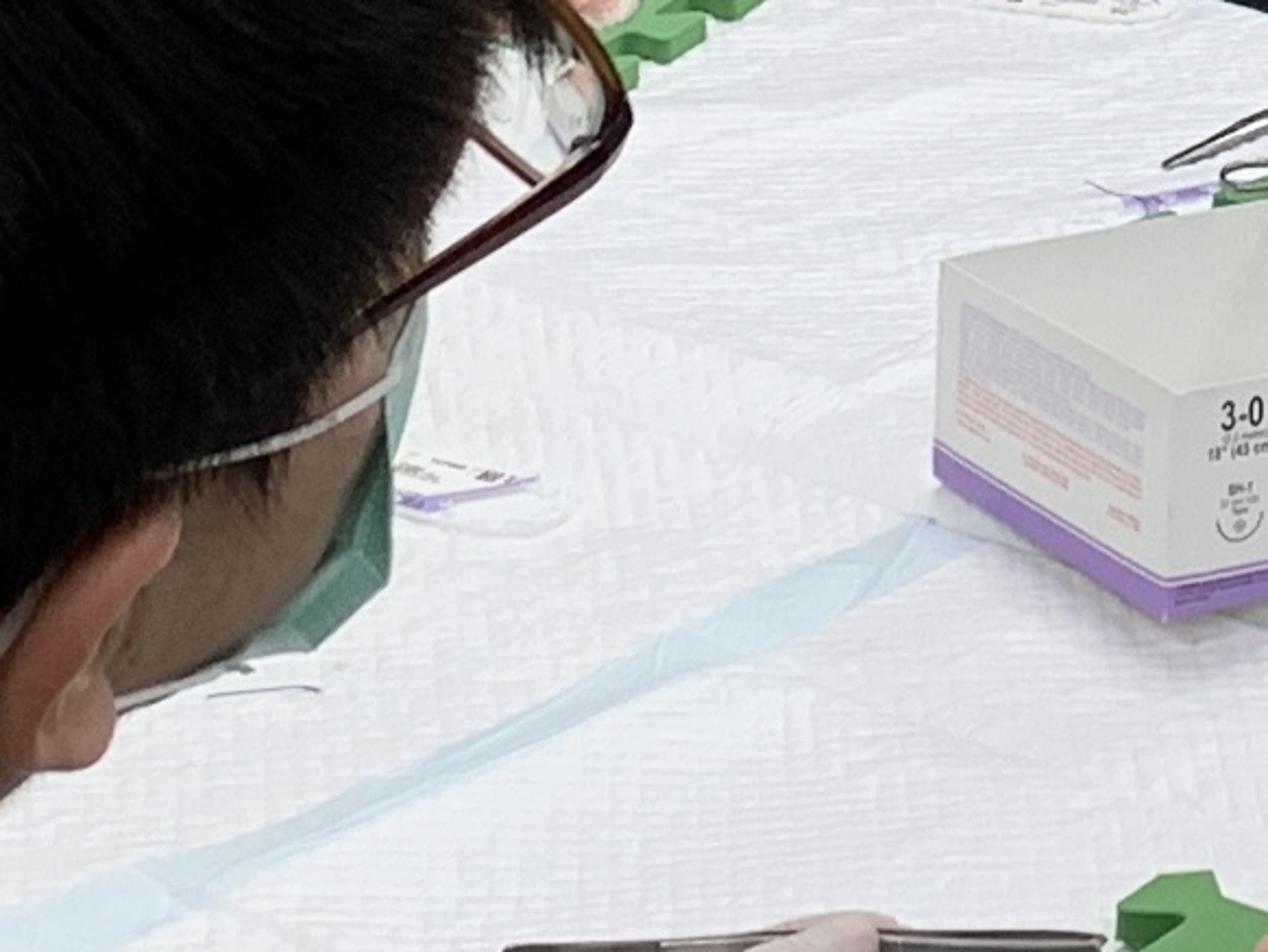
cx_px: 1612
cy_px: -845
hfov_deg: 10.7
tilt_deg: -10.8
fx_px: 6596
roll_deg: -0.7
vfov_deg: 7.9
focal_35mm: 180
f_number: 1.8
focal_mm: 4.25
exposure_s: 1/120
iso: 64
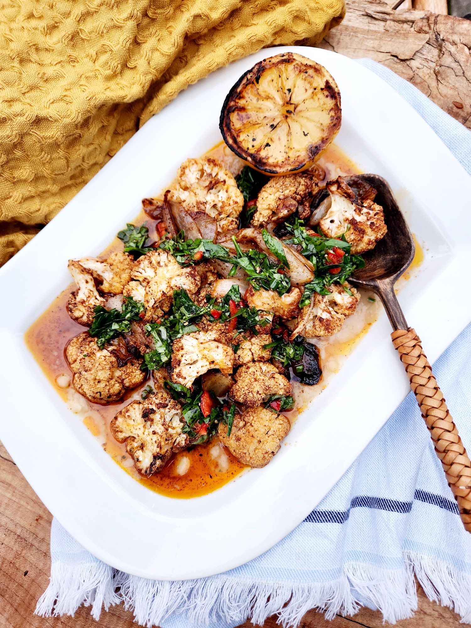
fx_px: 417
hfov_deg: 58.9
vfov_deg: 73.9
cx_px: 236
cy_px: 314
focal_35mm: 23
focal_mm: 5.4
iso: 160
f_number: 1.8
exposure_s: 1/120
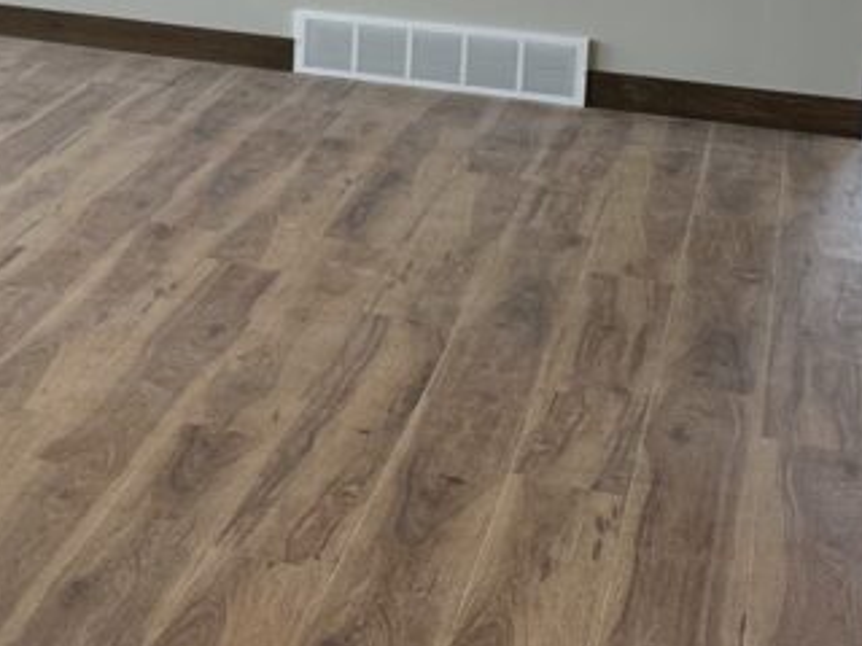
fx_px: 1992
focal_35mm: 80
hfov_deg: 20.7
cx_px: -438
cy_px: -129
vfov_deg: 17.6
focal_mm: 6.86
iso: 80
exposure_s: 1/120
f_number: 1.78
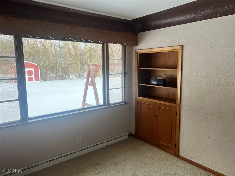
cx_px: 118
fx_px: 177
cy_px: 88
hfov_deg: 67.3
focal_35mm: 26
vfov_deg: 53.1
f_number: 1.5
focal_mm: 5.7
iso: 50
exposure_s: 1/367
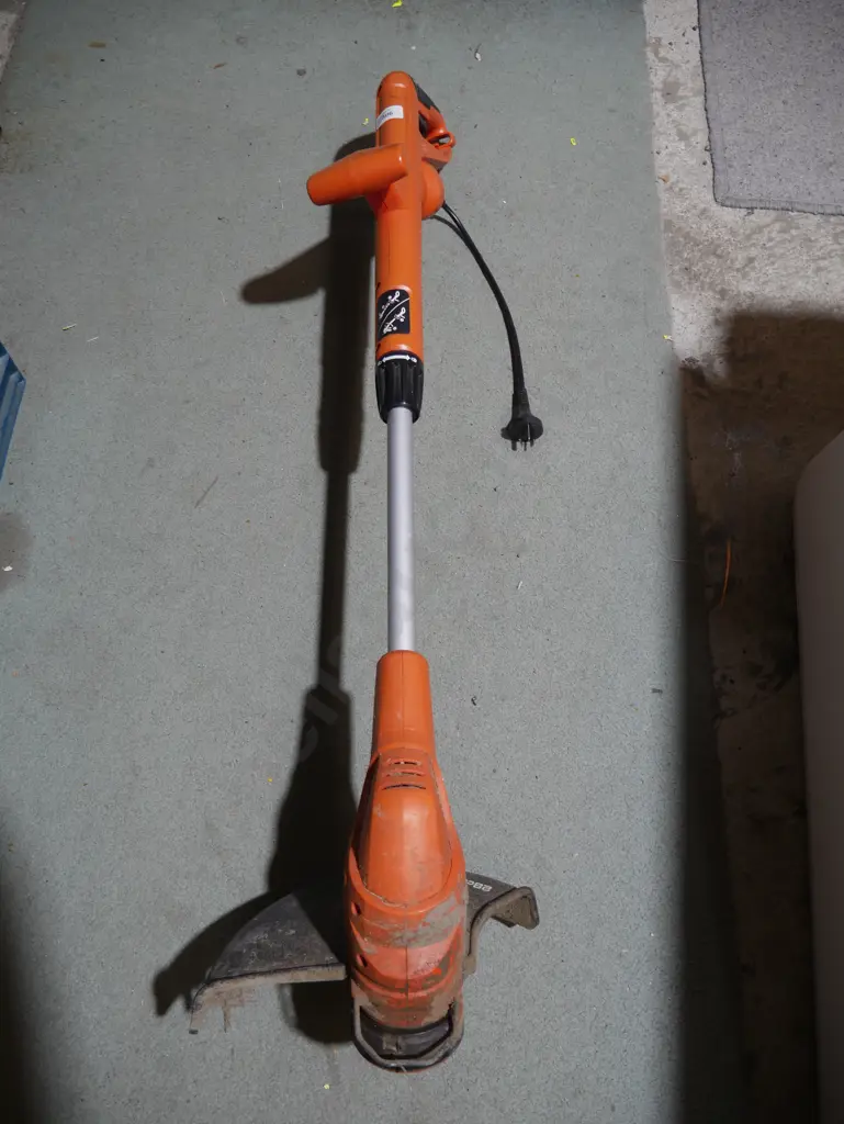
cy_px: 562
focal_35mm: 28
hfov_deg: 49.8
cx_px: 422
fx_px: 909
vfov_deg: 63.4
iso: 320
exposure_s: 1/60
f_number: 3.5
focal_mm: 14
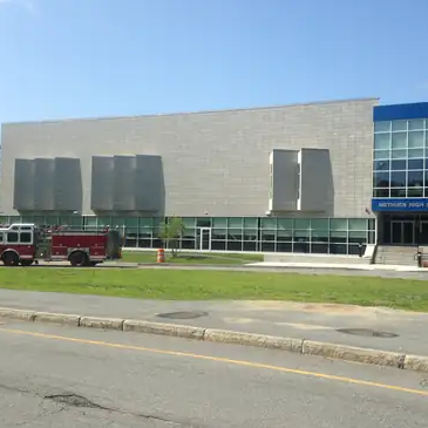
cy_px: 219
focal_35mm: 40
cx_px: 233
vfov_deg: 41.9
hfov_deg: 41.8
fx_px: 560
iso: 50
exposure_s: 1/1550
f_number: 2.4
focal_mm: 4.12
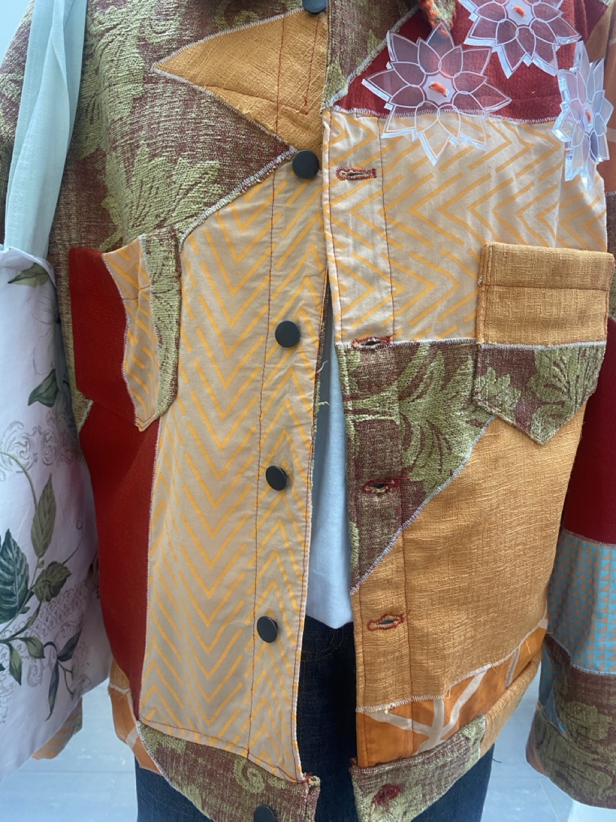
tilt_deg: -10.2
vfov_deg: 67.3
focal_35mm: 26
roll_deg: -2.2
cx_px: 308
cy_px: 411
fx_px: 617
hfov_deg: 53.1
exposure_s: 1/68
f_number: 1.8
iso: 125
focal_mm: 4.25
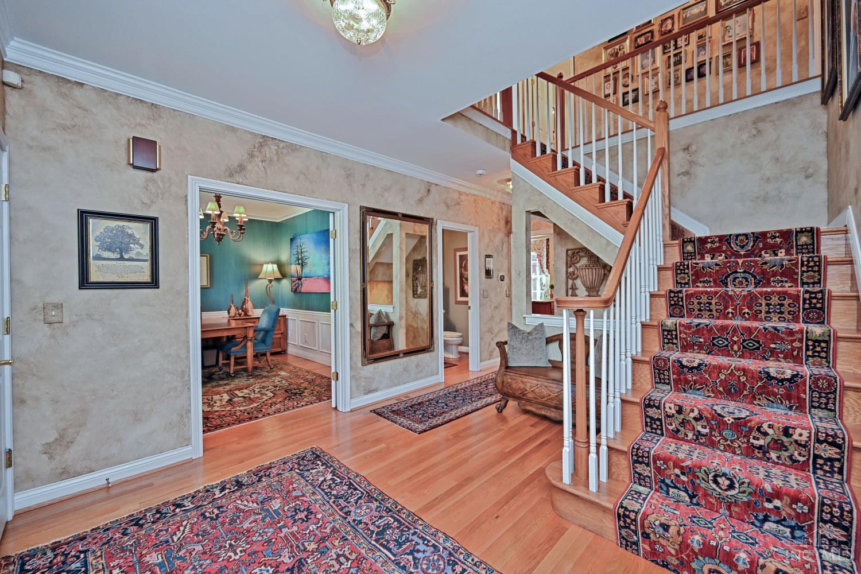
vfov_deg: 81.2
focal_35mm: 14
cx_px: 430
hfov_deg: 104.3
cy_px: 287
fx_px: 335
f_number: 4
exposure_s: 1/60
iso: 1000
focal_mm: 14
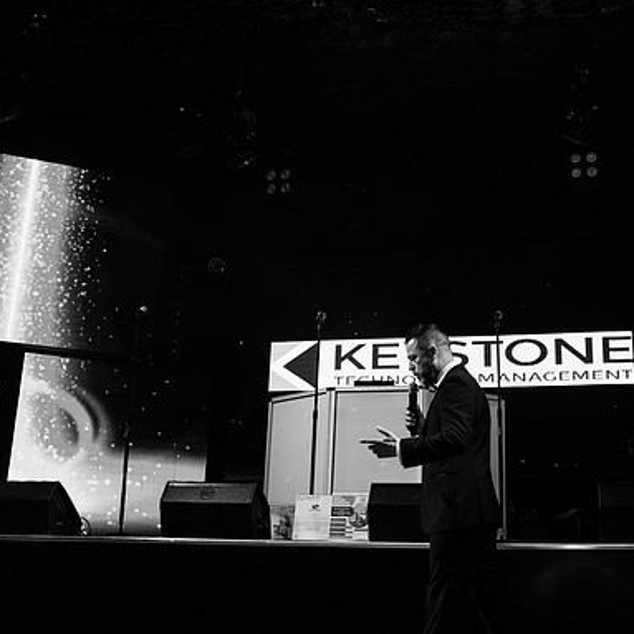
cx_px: 396
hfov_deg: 37.3
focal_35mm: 45
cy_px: 315
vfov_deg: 37.6
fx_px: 932
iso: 1600
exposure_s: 1/200
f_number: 6.3
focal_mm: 35
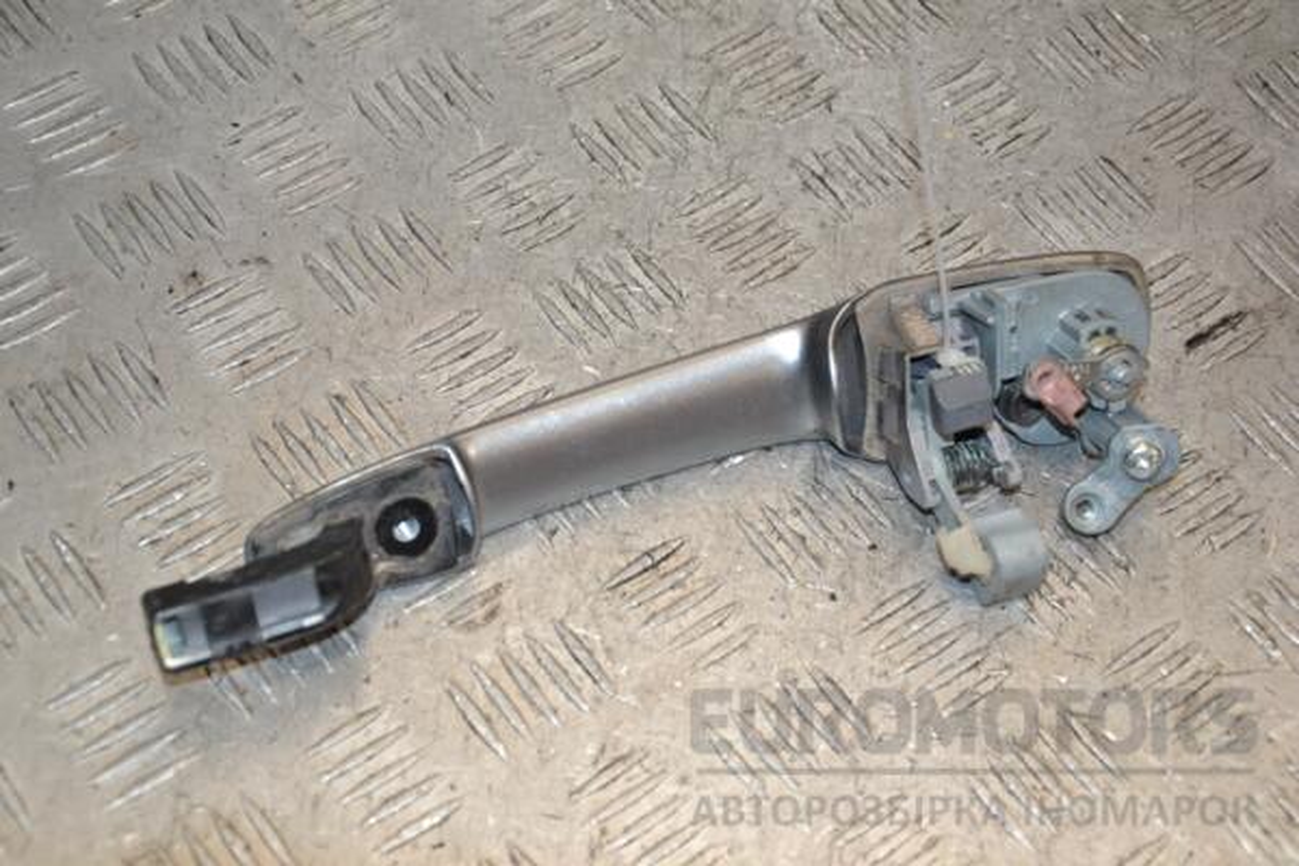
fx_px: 2598
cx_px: 650
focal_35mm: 72
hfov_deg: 28.1
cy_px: 433
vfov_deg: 18.9
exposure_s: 1/200
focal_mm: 48
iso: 800
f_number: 5.6
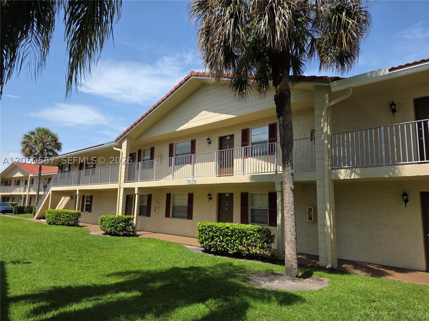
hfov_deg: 73.9
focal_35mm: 23
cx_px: 214
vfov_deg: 58.9
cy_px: 160
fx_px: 285
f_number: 1.7
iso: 80
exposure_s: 1/4889
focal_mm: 6.3
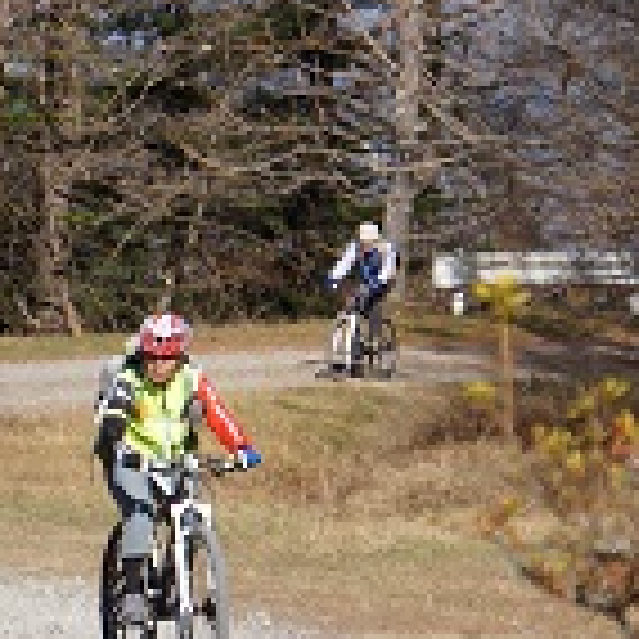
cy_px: 234
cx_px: -99
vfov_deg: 3.5
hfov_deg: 3.5
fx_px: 10466
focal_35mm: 501
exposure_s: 1/400
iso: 100
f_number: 6.3
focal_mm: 136.7
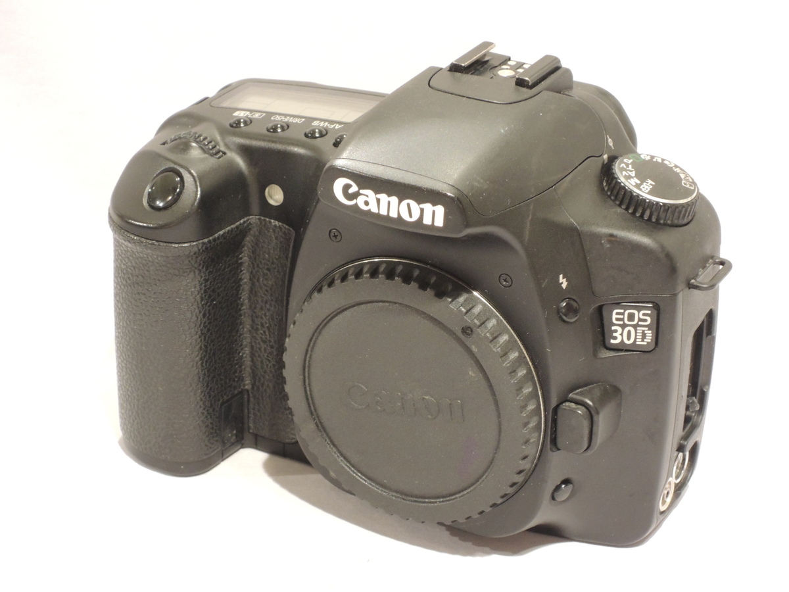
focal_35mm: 100
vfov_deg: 14.8
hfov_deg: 19.6
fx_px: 2279
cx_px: 394
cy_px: 296
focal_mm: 17.9
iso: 720
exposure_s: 1/30
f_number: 5.5
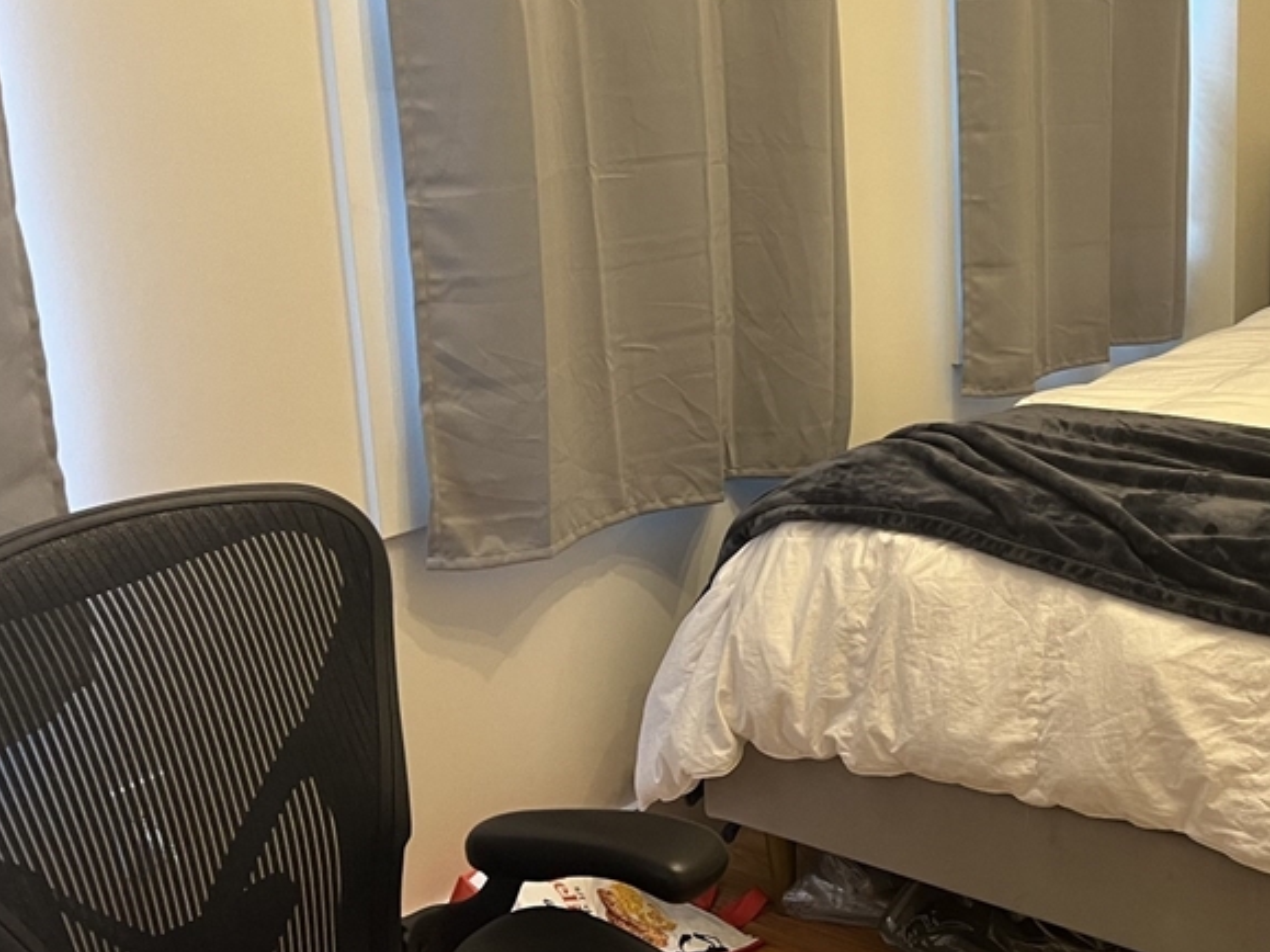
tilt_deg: -13.4
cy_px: 375
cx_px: 1011
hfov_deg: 39.7
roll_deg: +0.5
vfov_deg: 31.4
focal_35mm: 46
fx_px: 1687
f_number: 1.5
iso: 200
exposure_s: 1/60
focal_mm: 5.7
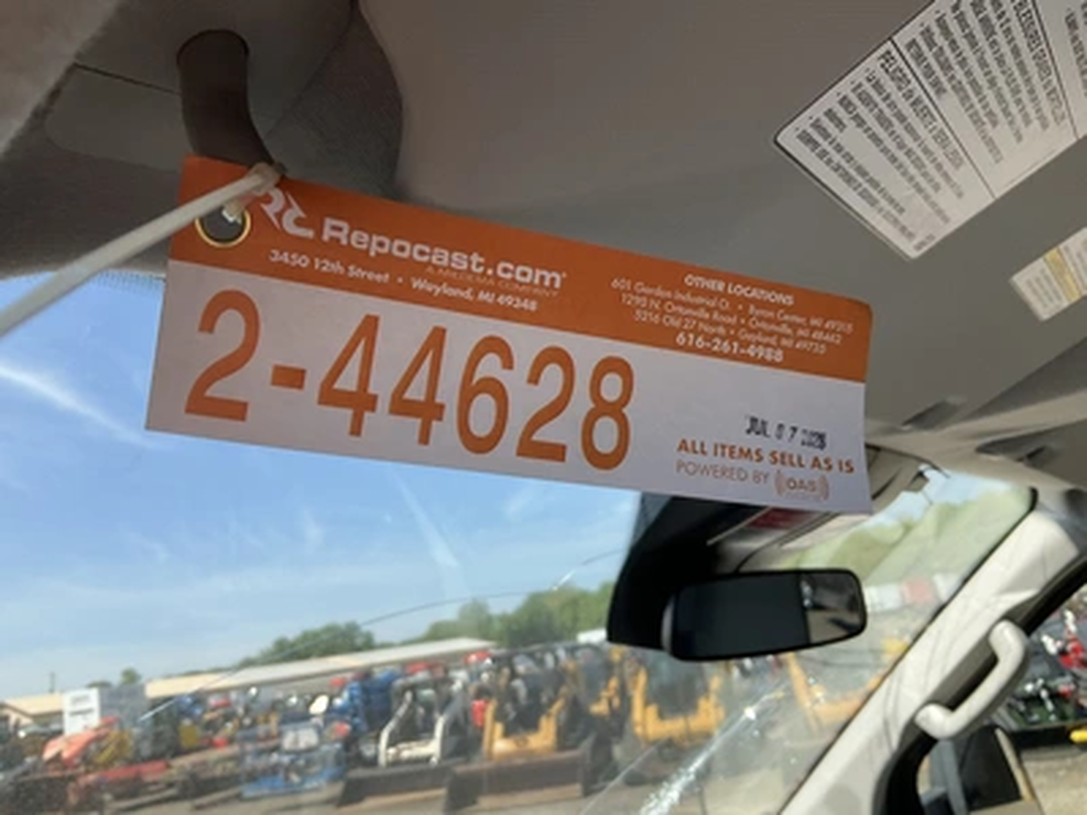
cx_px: 544
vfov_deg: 48.2
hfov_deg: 61.7
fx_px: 911
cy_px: 408
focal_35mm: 29
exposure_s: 1/829
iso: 25
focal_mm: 3
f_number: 1.8
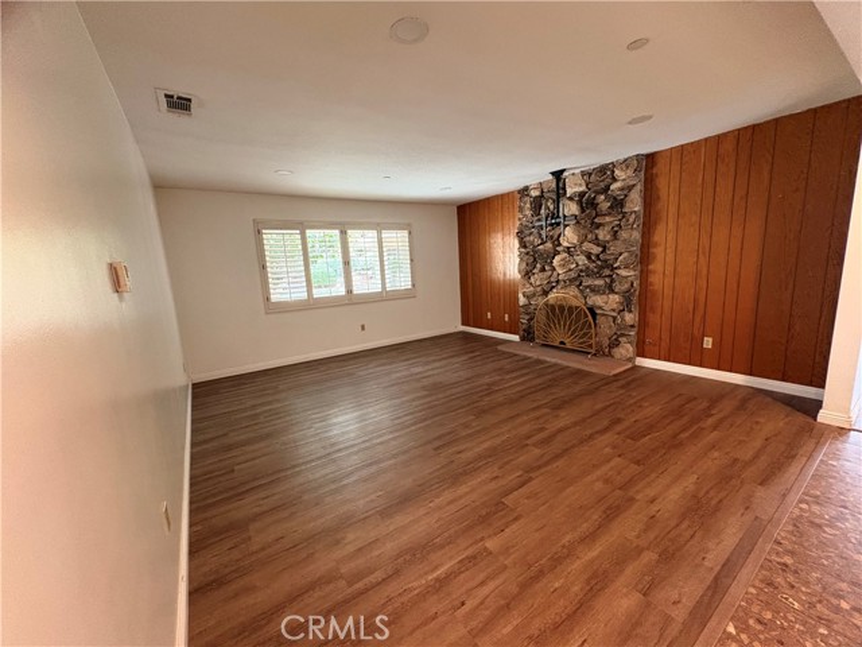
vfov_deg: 85.7
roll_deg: +3.7
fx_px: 349
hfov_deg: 102.1
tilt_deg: -8.7
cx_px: 431
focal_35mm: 14
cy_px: 324
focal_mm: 2.22
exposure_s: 1/60
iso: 500
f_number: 2.2
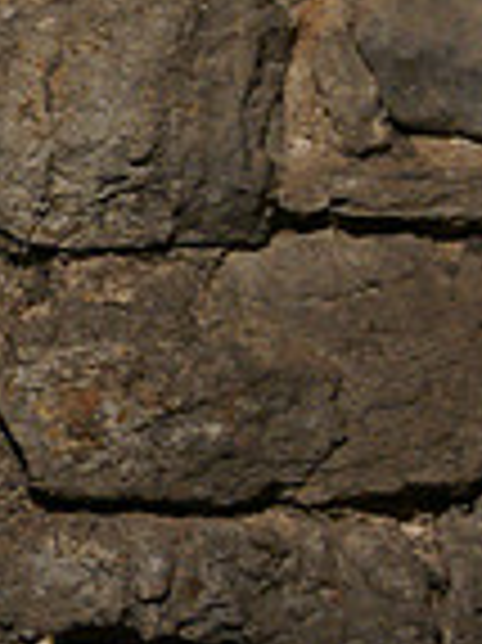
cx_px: -622
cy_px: 128
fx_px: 3811
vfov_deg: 9.6
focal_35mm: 205
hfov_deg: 6.9
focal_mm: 35
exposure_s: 1/25
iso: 1600
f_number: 2.8
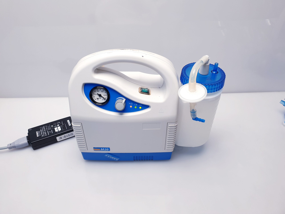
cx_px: 142
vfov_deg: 53.1
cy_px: 107
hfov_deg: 67.3
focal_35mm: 26
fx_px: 214
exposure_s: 1/50
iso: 50
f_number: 2.4
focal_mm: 4.3
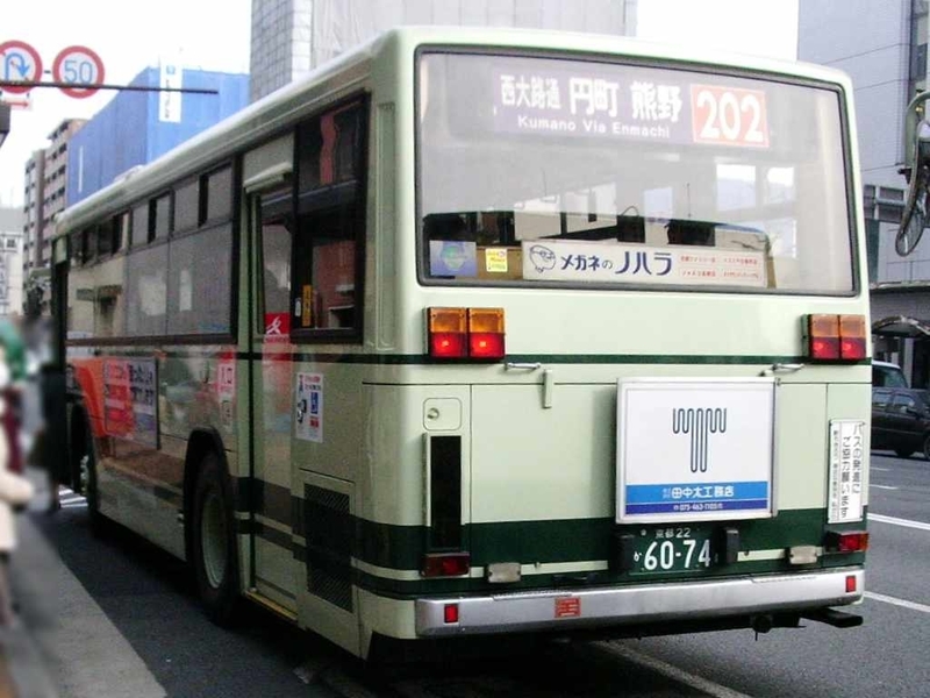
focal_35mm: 35
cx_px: 465
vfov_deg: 40.7
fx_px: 940
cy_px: 349
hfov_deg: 52.6
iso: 400
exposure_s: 1/1000
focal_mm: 5.8
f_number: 4.3
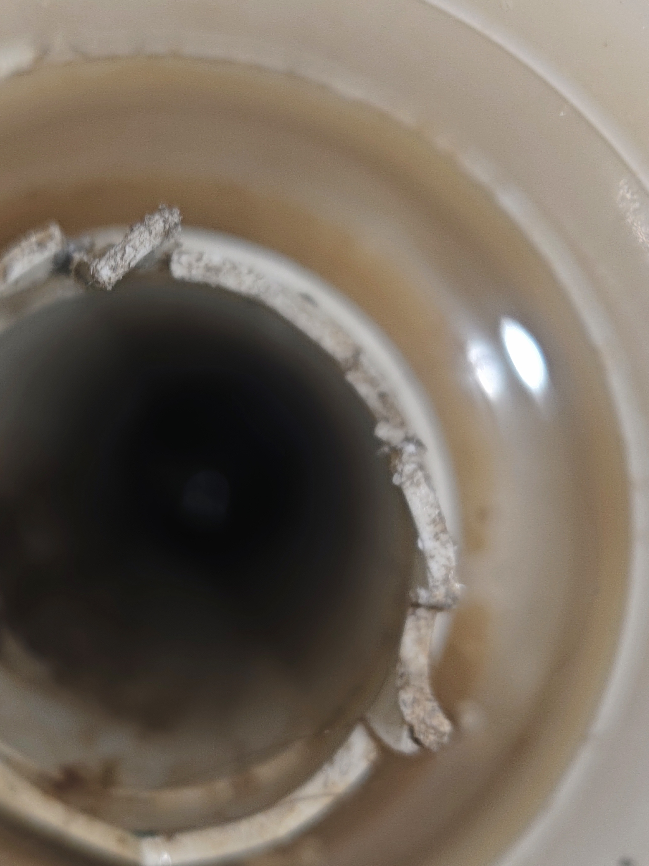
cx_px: 166
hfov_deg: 31.6
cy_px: 506
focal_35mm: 45
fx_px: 1125
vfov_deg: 41.9
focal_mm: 5.56
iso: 268
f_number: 1.88
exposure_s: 1/120
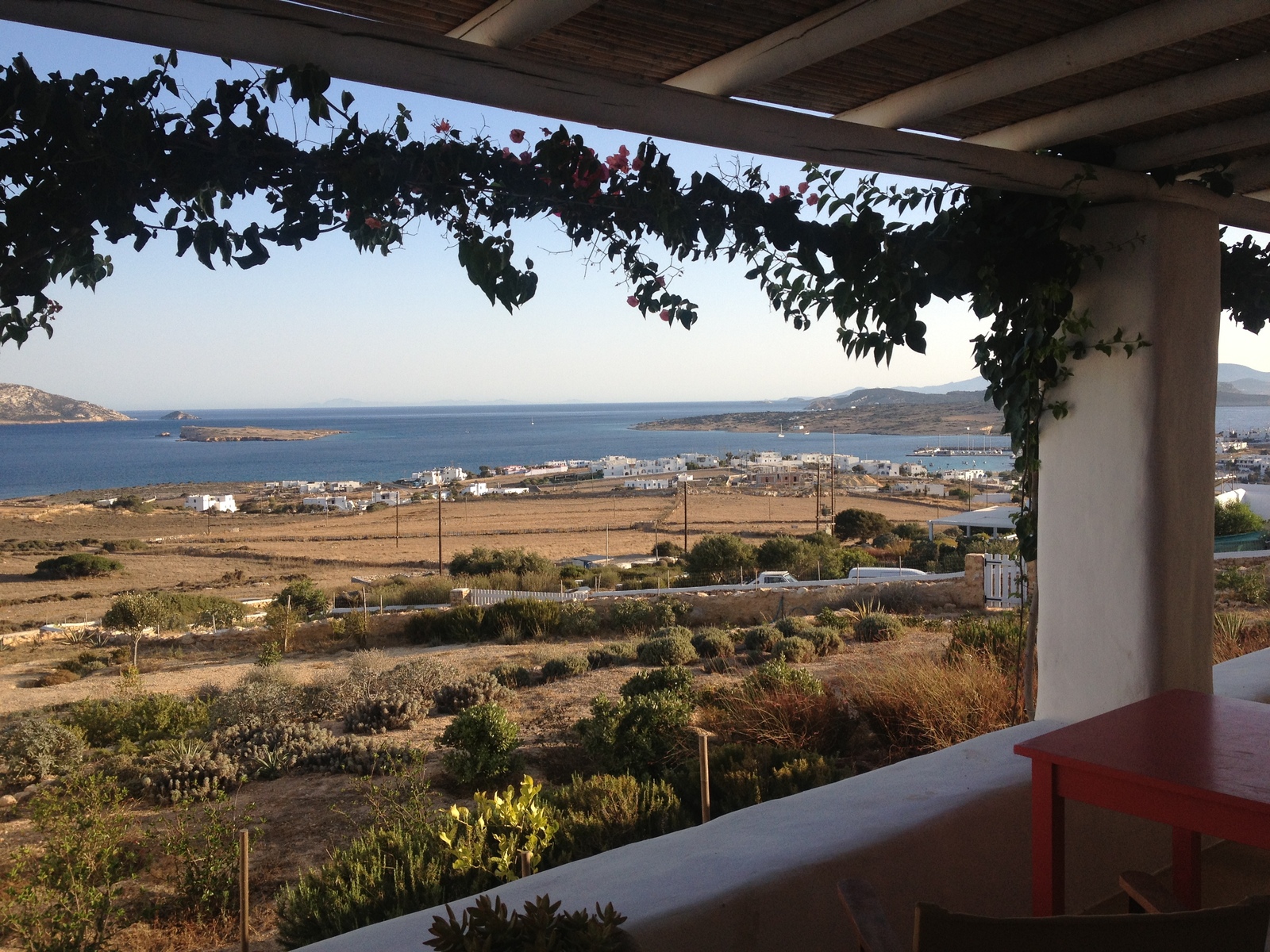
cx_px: 635
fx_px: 1284
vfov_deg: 40.7
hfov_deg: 52.6
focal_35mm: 35
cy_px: 476
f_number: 2.4
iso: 50
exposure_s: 1/905
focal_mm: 4.28
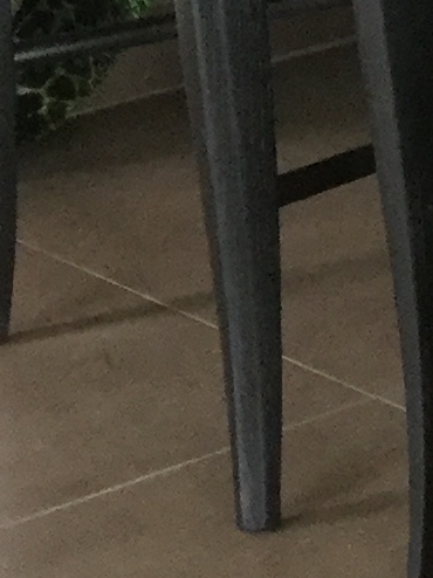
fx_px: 3422
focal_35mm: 205
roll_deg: +1.7
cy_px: -392
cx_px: 1091
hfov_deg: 6.8
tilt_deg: -9.1
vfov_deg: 9.3
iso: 100
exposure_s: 1/33
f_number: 2.4
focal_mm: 3.3
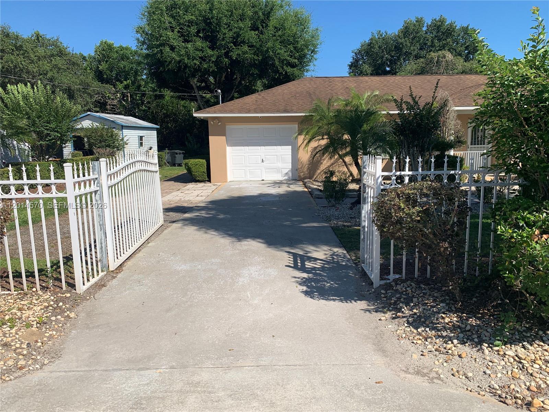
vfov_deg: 53.1
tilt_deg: -9.7
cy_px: 206
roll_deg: +1.7
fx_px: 412
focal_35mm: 26
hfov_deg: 67.3
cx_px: 274
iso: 25
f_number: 1.8
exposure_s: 1/3289
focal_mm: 4.25
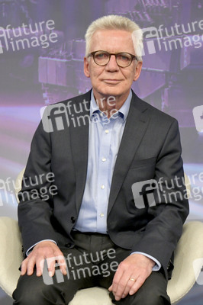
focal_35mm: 44
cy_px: 152
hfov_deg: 30.5
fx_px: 373
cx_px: 102
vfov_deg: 44.5
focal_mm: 44
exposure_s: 1/200
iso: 2500
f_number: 5.6
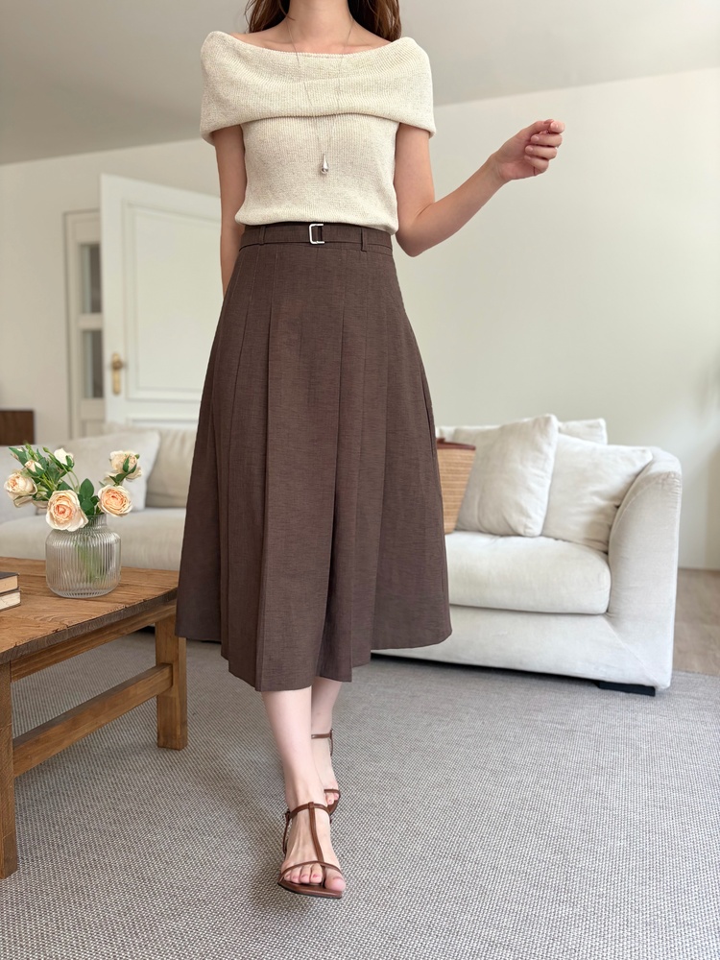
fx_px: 721
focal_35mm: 26
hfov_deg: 53.1
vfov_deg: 67.3
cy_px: 480
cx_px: 360
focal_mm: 5.96
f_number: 1.6
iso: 125
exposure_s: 1/90
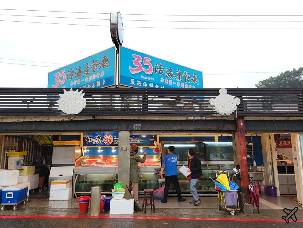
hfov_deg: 67.3
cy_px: 114
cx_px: 152
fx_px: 228
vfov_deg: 53.1
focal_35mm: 26
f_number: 1.8
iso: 40
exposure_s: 1/145
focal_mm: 5.4
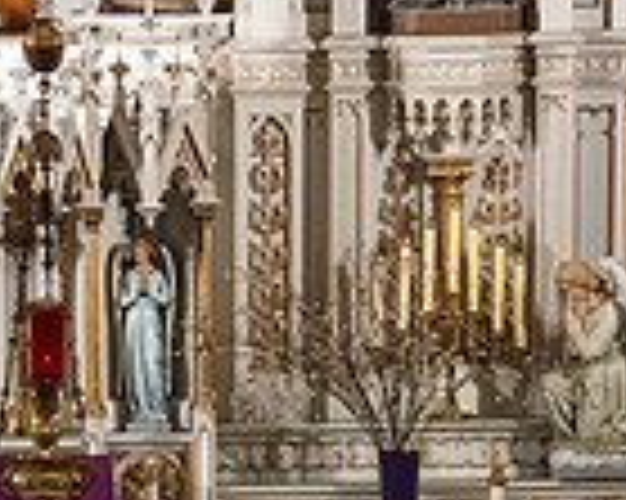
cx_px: 122
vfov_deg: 3.9
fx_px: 7276
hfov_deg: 4.9
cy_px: 732
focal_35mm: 393
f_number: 11
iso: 4000
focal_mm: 100
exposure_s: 1/80
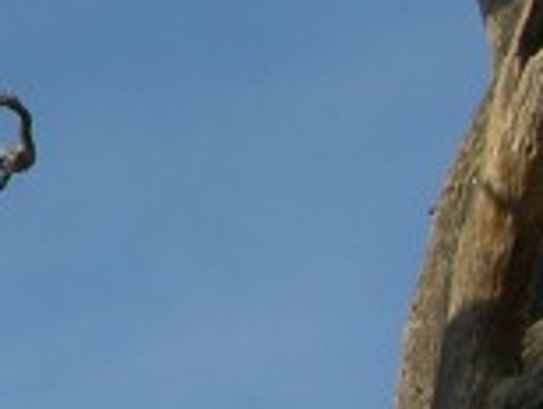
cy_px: 159
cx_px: -663
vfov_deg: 6.4
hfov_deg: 8.0
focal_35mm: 232
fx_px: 3645
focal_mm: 8.9
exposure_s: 1/208
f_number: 6.3
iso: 50
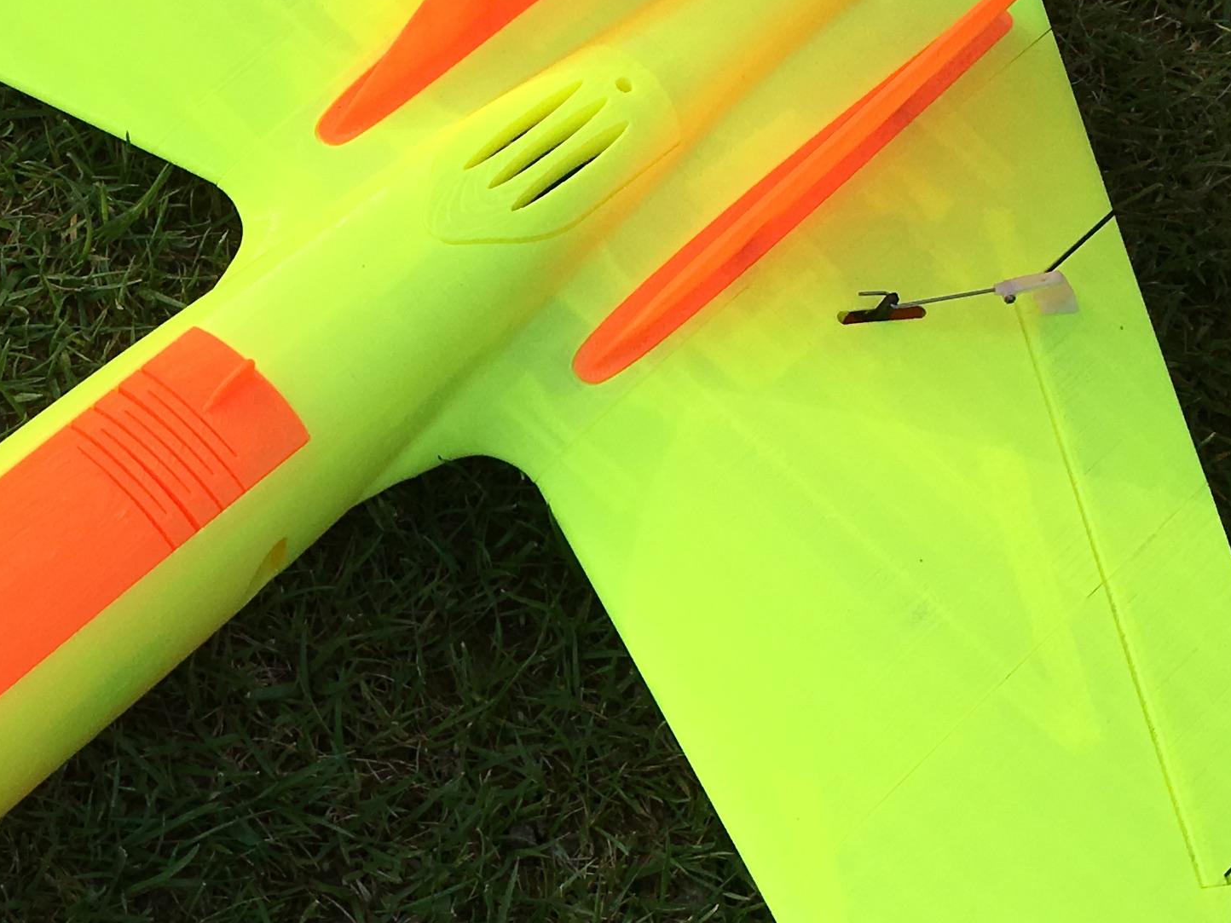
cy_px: 575
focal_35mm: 81
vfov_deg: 18.2
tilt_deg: -67.7
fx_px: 2880
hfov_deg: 23.7
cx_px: 240
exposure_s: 1/1570
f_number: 2.2
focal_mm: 4.15
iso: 25
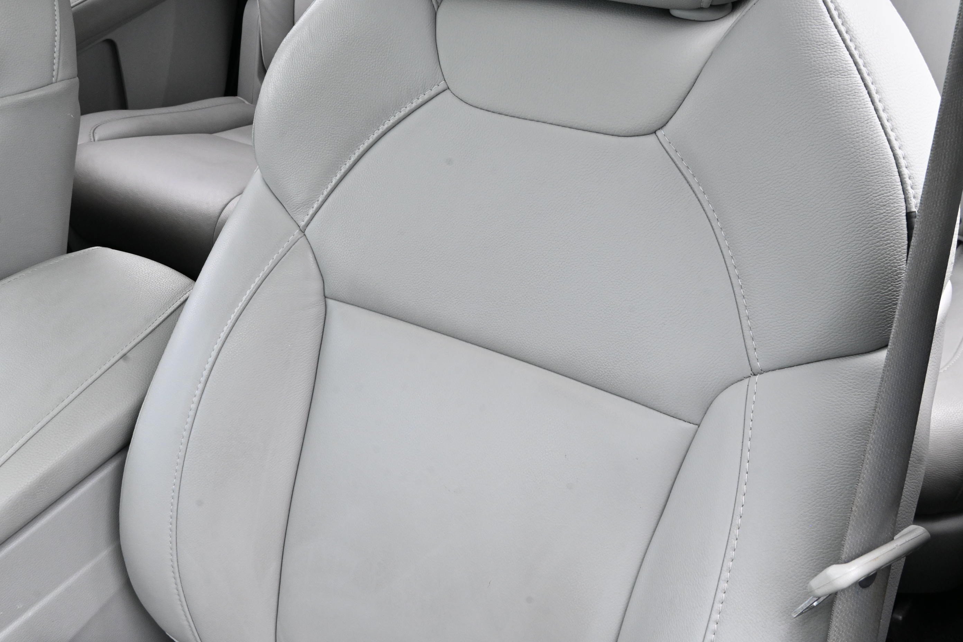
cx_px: 482
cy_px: 321
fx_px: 1023
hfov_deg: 50.4
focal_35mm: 38
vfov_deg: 34.8
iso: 1600
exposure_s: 1/160
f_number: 14
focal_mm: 25.5
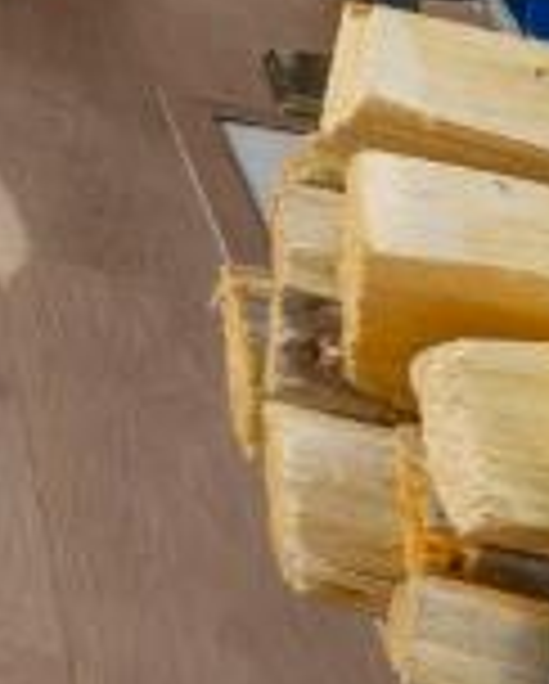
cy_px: -835
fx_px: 2432
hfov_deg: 6.4
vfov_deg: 13.0
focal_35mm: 120
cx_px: -2174
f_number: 7.1
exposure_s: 1/1.67
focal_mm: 13
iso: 320
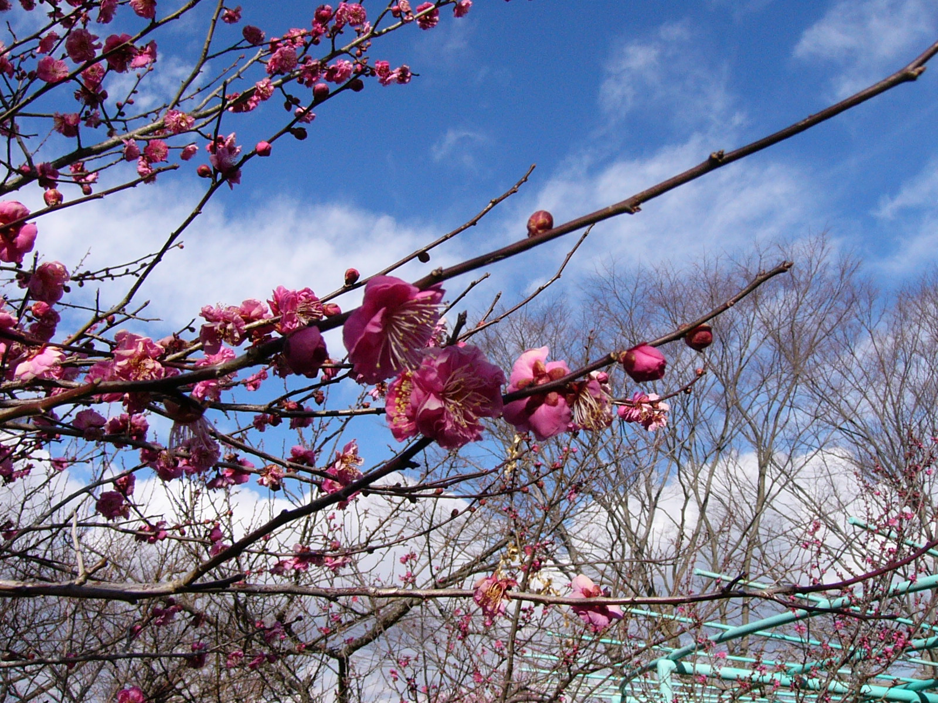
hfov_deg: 52.6
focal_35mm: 35
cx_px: 469
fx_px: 948
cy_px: 352
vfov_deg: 40.7
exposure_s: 1/800
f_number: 5.6
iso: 100
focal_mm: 4.6
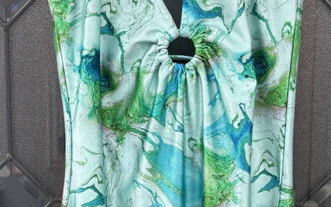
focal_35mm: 79
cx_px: 176
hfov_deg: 26.1
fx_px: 713
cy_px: 168
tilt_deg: -7.5
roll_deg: -0.6
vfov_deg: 16.4
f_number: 1.6
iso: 40
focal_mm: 5.96
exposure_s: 1/196
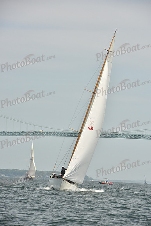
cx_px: 76
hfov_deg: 6.9
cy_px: 113
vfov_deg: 10.3
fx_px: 1257
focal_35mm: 200
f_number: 11
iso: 400
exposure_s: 1/1000
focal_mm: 200
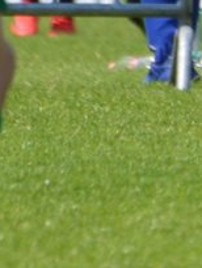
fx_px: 19626
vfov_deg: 0.8
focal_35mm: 2525
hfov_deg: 0.6
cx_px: 702
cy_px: -110
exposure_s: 1/640
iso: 200
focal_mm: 300
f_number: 6.3
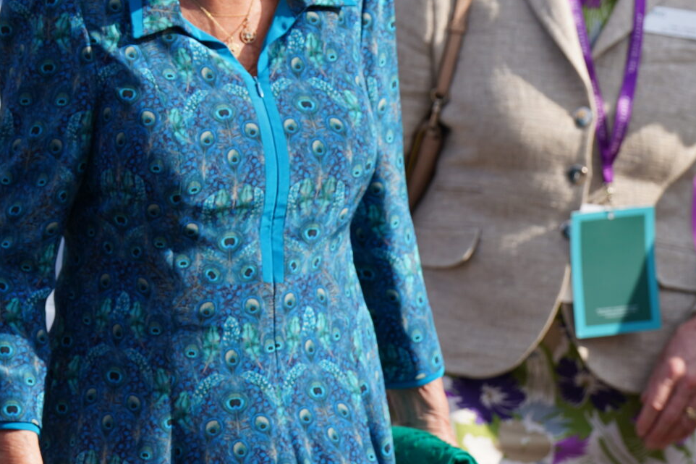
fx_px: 6224
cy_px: 109
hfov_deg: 6.4
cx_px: -130
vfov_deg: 4.3
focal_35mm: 322
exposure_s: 1/500
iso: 100
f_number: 4.5
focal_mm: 121
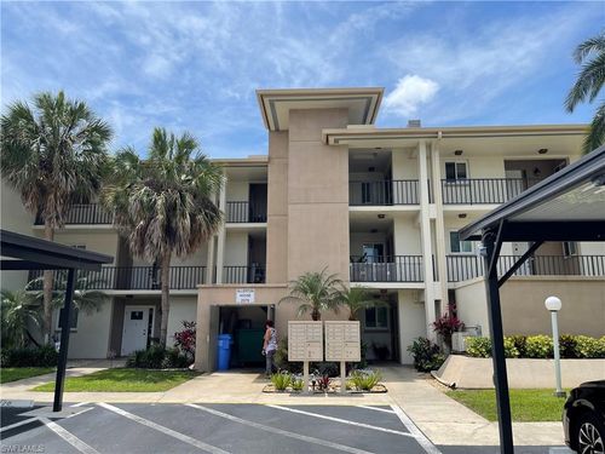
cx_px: 302
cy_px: 227
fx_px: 437
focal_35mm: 25
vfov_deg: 54.9
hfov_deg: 69.4
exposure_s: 1/3448
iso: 32
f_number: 1.6
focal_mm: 5.1
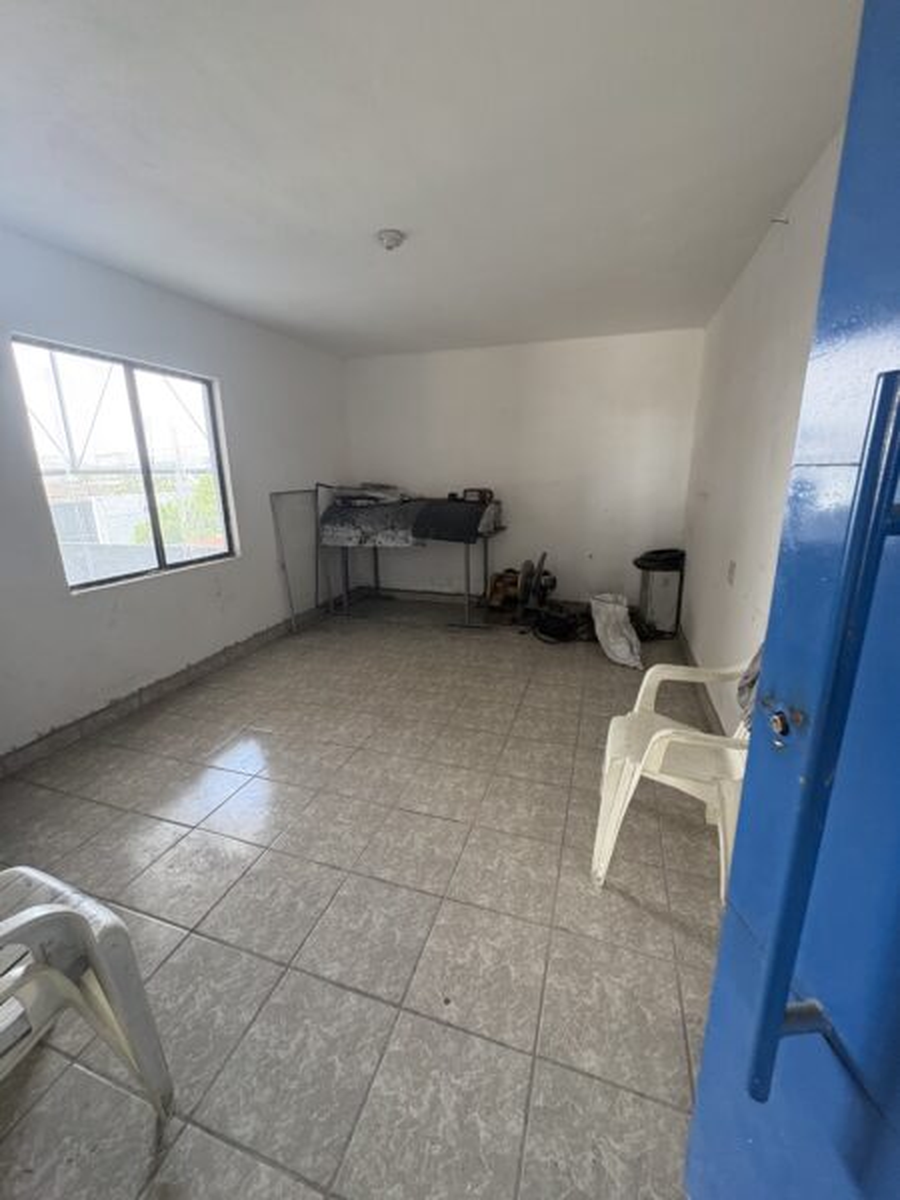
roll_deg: +0.6
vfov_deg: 102.1
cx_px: 450
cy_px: 600
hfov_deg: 85.7
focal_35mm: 14
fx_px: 485
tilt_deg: -14.5
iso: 250
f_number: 2.2
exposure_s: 1/60
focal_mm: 2.22
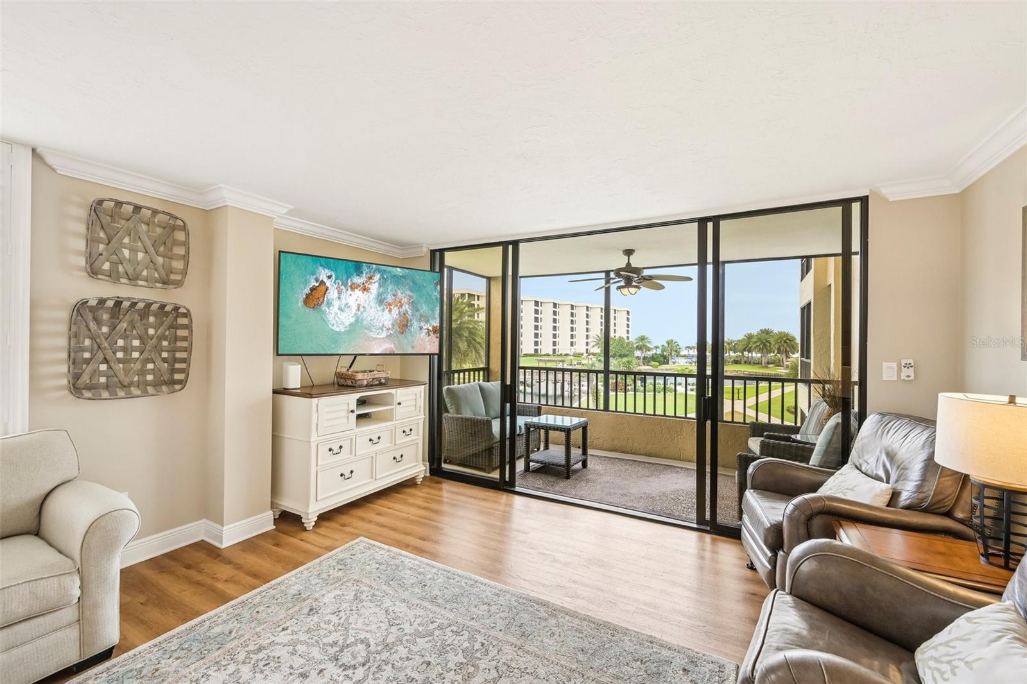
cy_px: 342
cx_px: 514
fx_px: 399
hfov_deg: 104.3
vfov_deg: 81.2
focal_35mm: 14
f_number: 8
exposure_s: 1/125
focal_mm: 14
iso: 400
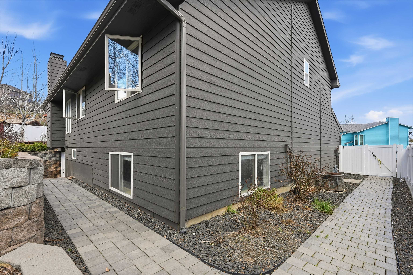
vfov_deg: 73.7
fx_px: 184
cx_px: 206
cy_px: 138
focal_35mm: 16
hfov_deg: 96.7
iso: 100
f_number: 8
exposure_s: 1/400
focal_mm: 16
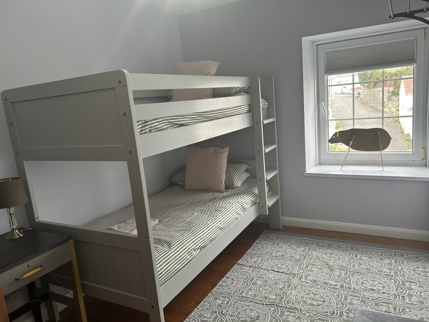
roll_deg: +5.5
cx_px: 214
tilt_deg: -9.2
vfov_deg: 53.1
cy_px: 161
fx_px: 322
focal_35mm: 26
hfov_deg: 67.3
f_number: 1.5
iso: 64
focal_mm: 5.7
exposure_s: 1/113
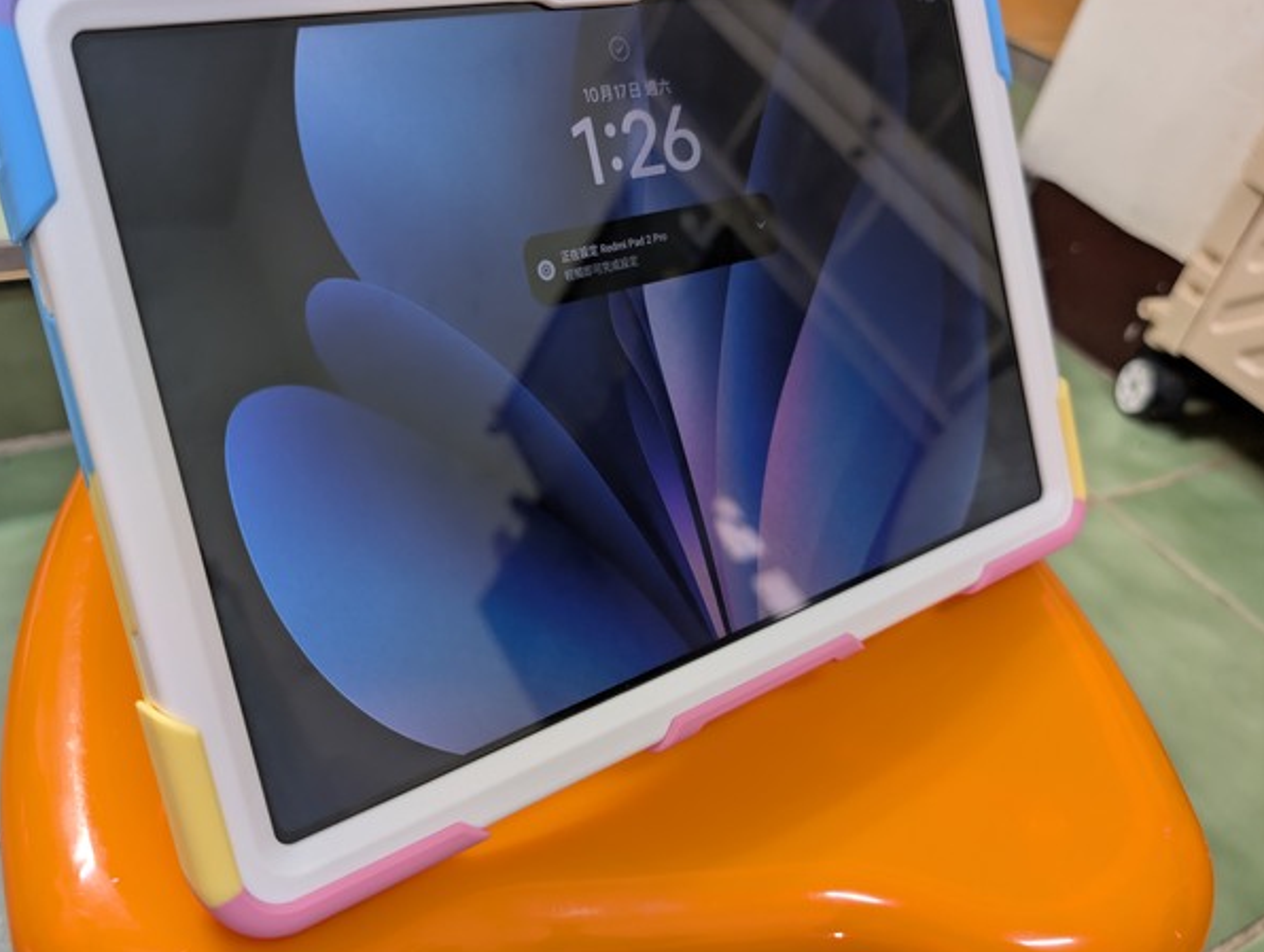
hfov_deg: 61.1
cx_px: 513
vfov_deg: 48.2
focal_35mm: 29
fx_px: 1061
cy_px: 418
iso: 939
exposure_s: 1/120
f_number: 1.68
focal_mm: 6.9
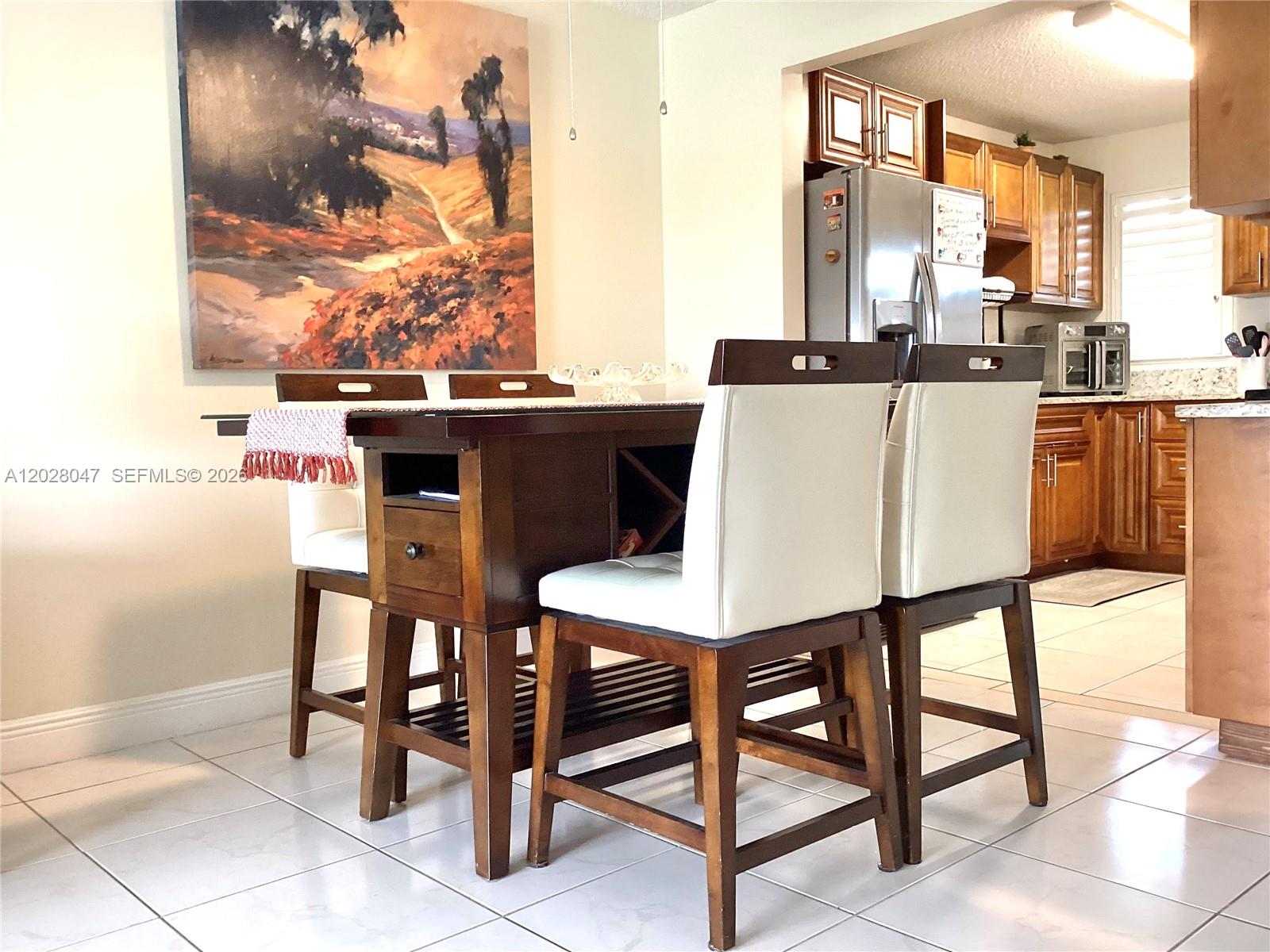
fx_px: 1137
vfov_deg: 45.4
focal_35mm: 31
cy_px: 476
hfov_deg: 58.4
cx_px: 635
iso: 200
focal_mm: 3.3
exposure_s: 1/60
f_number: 2.4
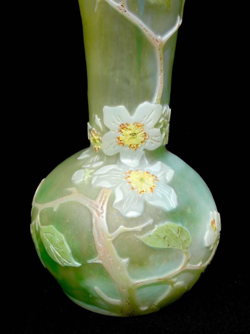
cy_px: 167
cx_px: 125
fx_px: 395
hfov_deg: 35.1
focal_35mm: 41
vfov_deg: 45.8
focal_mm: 6.8
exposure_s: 1/500
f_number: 5.8
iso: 80
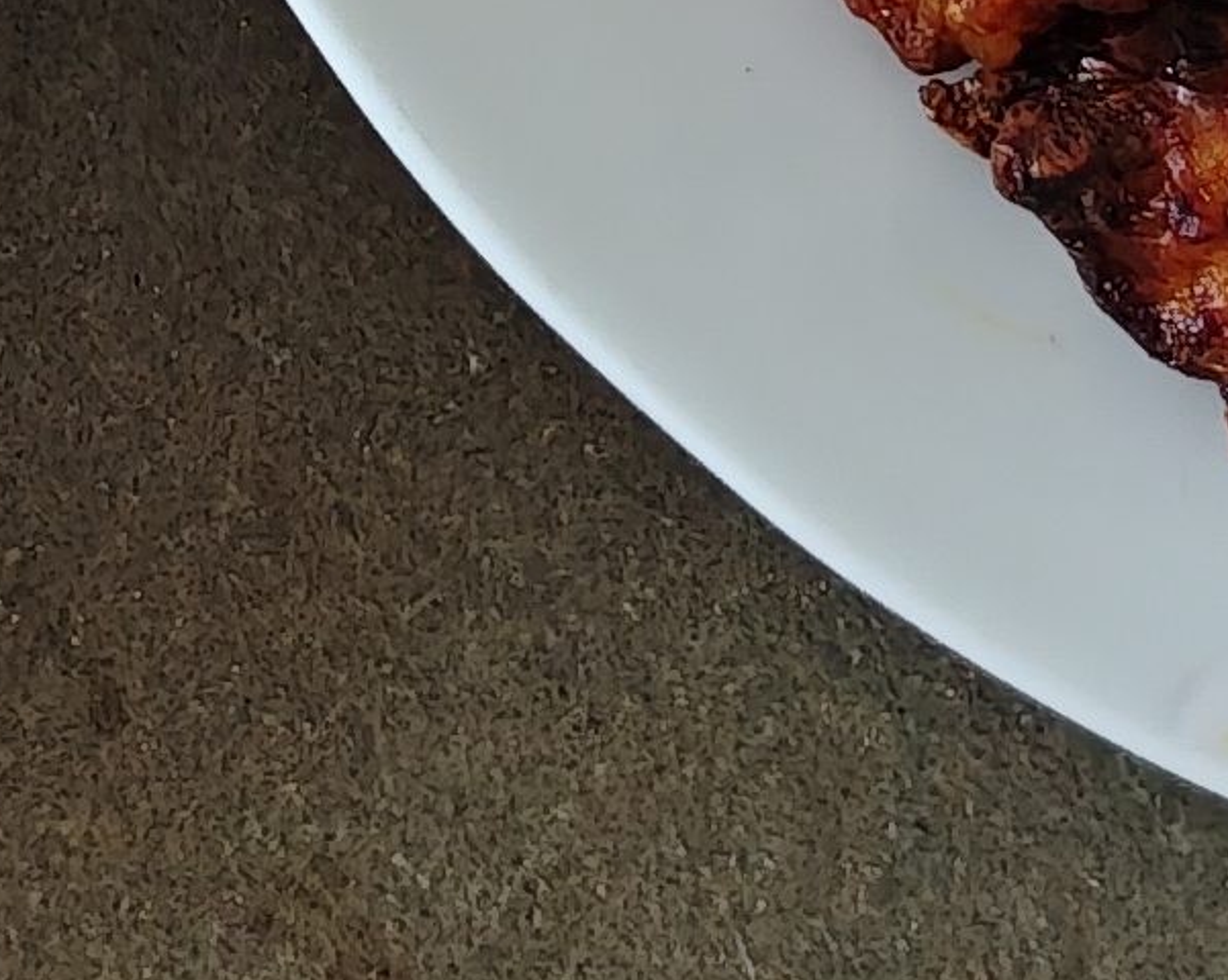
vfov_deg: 6.3
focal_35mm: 233
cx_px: -194
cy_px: -1576
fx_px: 8463
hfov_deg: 8.2
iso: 771
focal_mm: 8.72
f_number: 1.63
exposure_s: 1/33.3
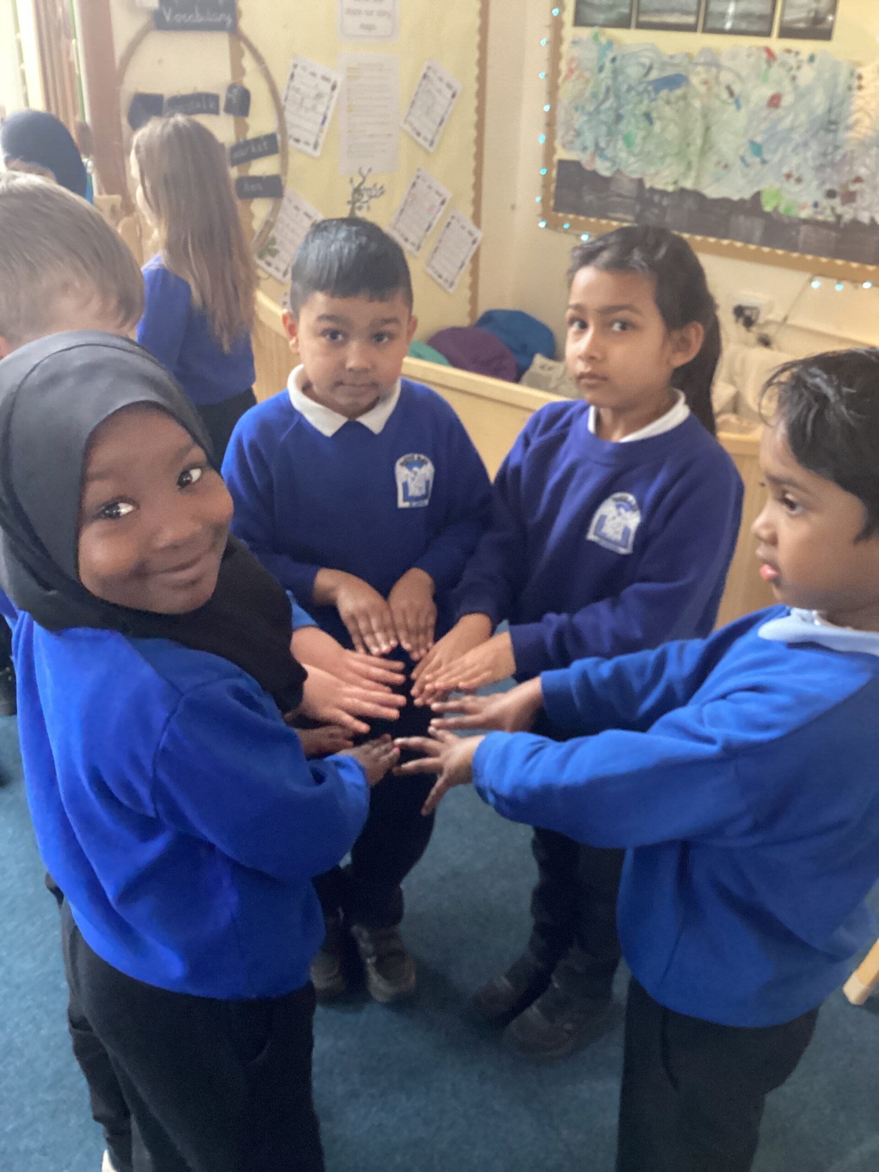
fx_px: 1050
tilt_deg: -28.0
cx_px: 440
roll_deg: -1.0
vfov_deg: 58.4
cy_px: 586
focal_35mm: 31
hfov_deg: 45.4
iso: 400
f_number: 2.4
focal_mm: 3.3
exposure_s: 1/33
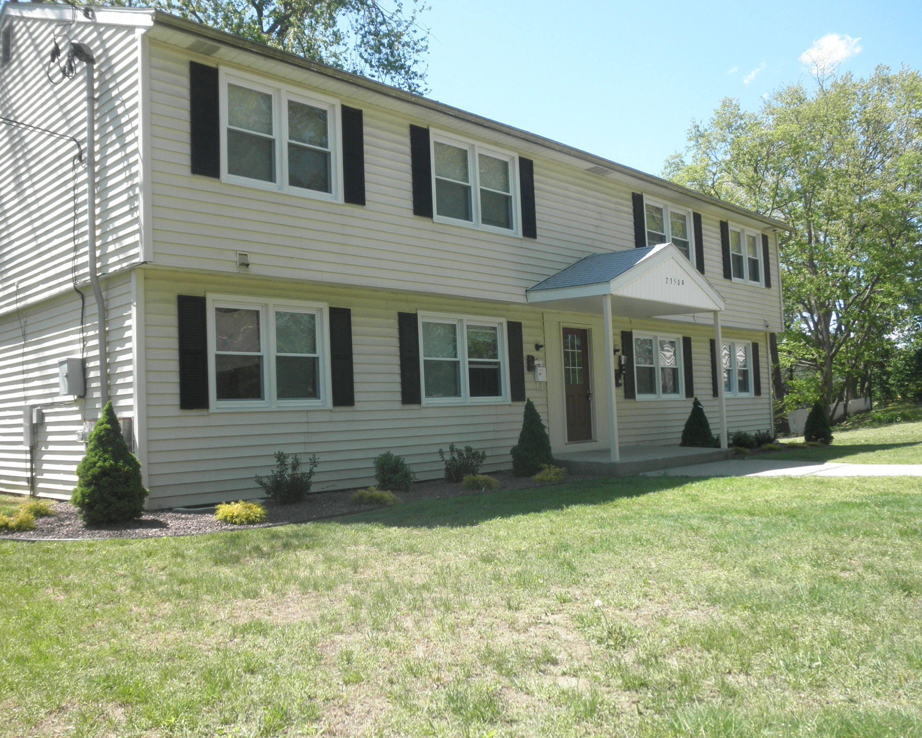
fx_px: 819
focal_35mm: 30
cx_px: 420
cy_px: 378
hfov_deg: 58.7
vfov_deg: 48.5
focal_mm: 5
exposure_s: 1/320
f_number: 3
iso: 64
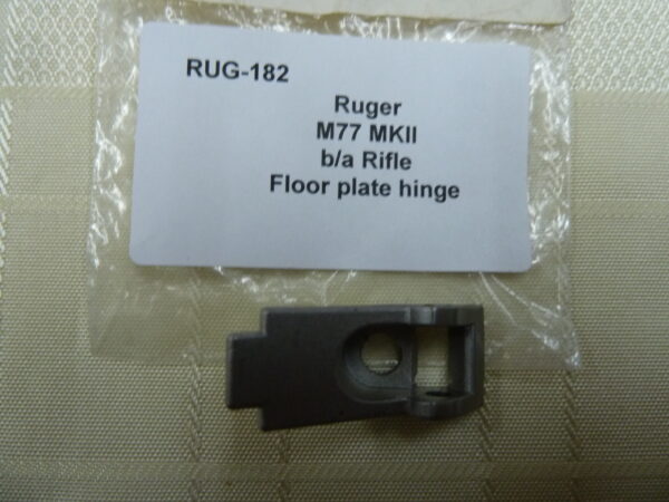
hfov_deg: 69.4
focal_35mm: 25
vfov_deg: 54.9
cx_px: 334
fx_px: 483
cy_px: 251
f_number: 3.3
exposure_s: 1/30
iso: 320
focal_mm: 4.1
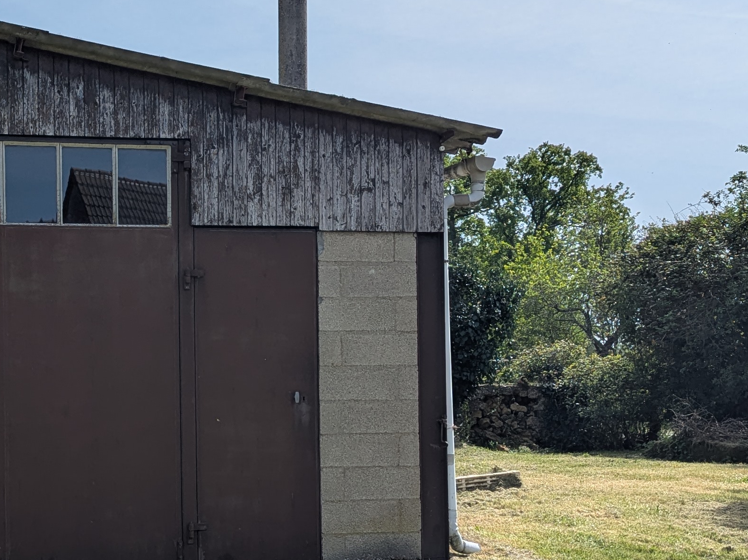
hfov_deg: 30.0
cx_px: 96
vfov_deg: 23.5
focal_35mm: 62
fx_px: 1340
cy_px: 375
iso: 48
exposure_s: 1/3236
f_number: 1.85
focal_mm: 6.81
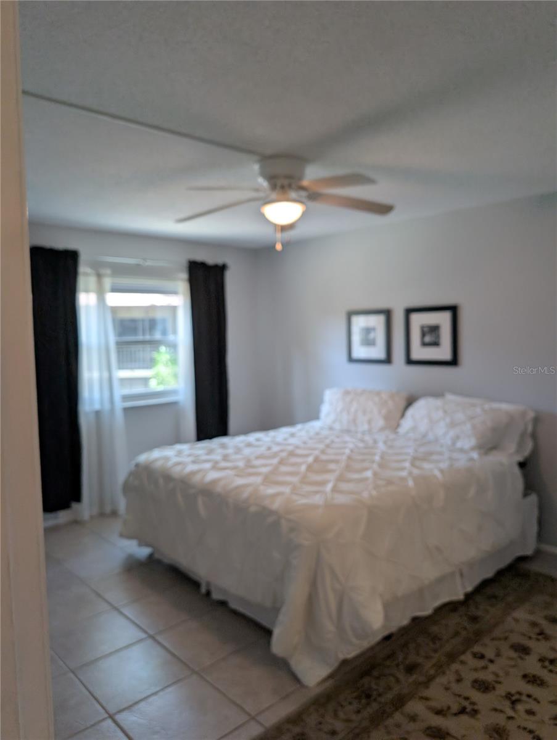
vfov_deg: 71.5
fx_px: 514
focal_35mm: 24
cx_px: 278
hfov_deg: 56.9
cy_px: 370
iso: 105
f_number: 1.68
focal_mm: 6.9
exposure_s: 1/120
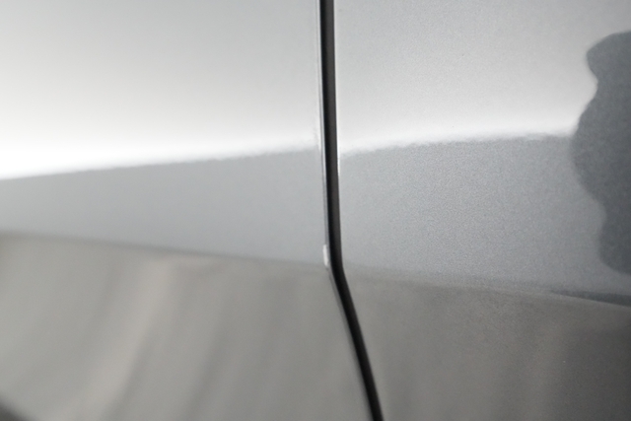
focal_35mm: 28
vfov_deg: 46.4
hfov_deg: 65.5
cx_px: 316
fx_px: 491
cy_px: 210
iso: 16000
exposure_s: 1/100
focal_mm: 28
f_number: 5.6
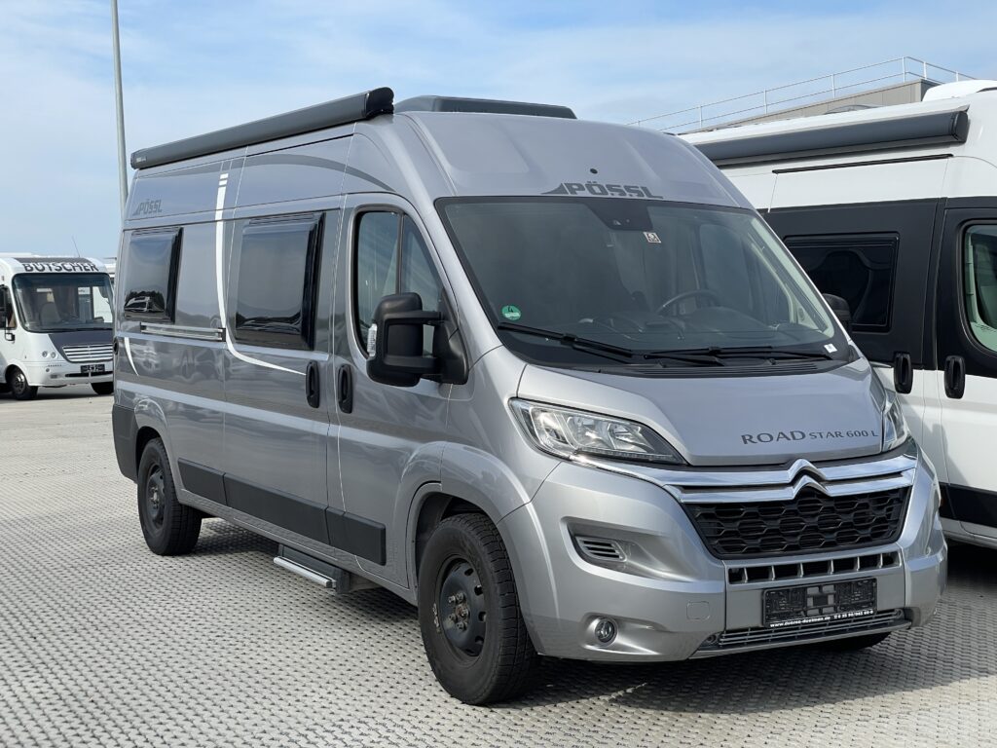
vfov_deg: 28.0
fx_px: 1498
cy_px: 374
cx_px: 498
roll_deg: +0.7
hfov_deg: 36.8
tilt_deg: -1.8
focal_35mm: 52
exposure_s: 1/1142
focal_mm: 6
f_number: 2
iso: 25
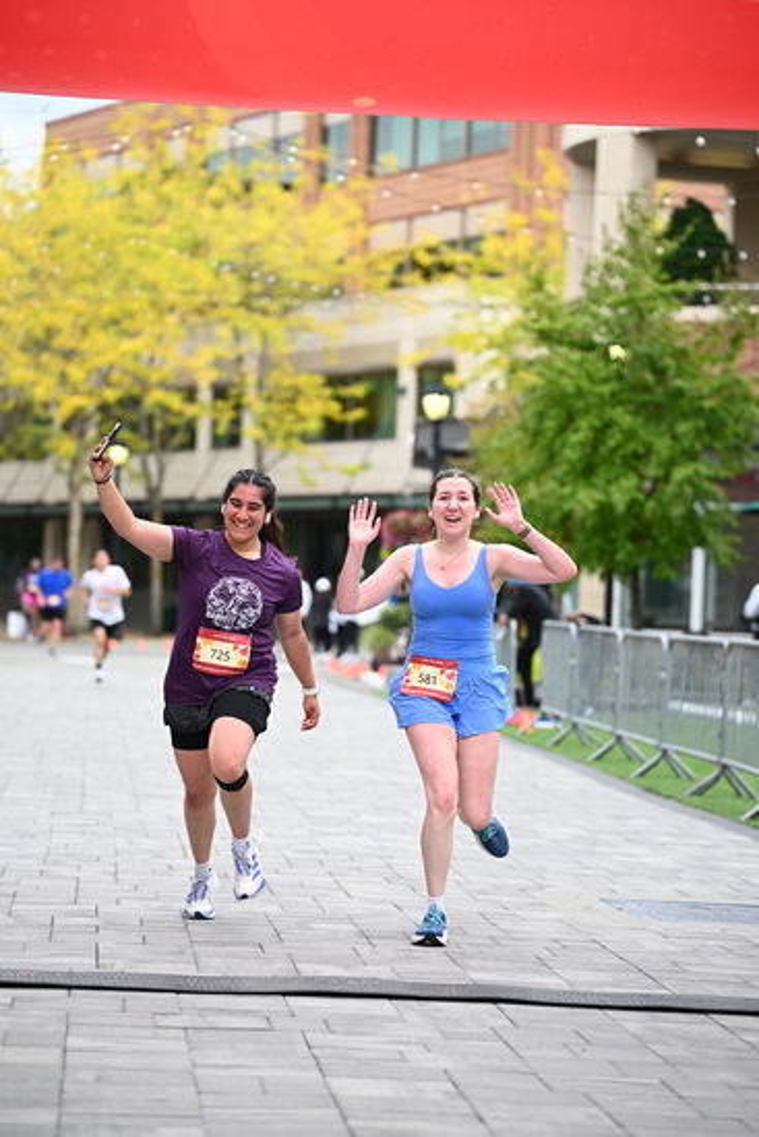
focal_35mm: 105
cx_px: 380
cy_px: 568
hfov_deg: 13.0
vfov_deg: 19.5
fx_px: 3318
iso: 640
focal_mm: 105
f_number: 2.8
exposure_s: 1/2000
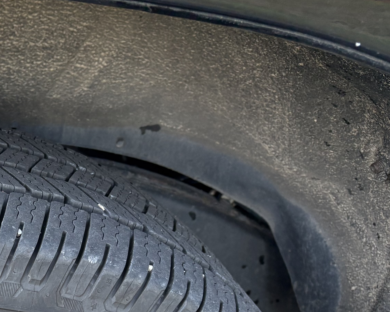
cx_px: -72
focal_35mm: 64
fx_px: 739
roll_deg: -3.2
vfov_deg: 22.6
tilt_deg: -33.9
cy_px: 332
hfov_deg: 26.5
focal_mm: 5.96
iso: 125
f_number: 1.6
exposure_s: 1/76
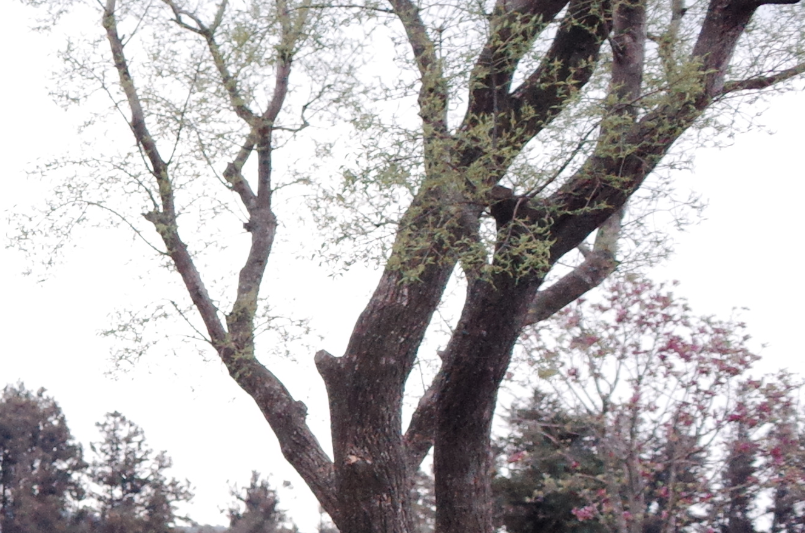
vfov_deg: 12.9
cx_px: -663
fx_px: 2321
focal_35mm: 104
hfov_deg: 16.4
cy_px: 532
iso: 1600
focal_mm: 18.3
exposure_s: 1/1500
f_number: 2.8
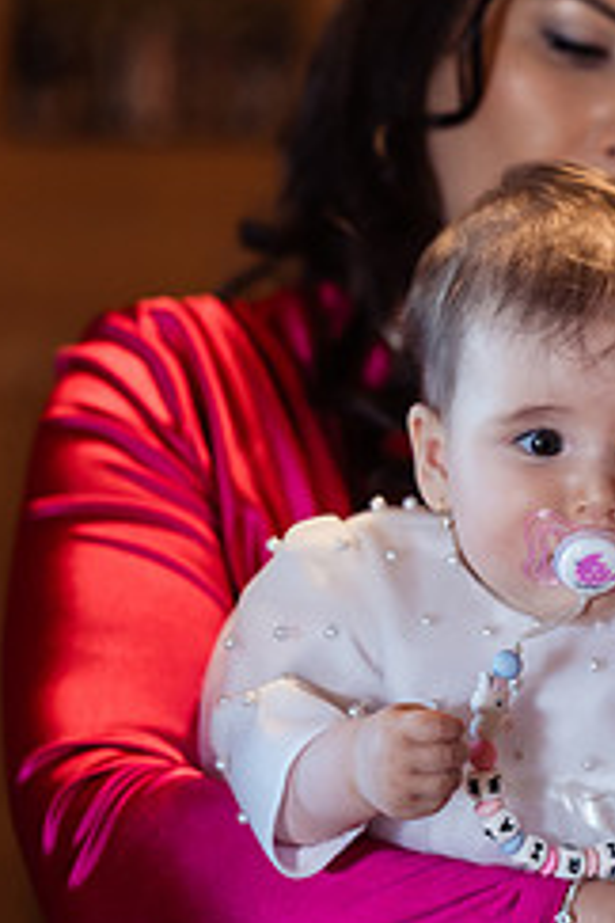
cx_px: 514
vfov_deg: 13.1
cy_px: 494
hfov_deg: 8.7
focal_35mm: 157
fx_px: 4023
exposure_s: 1/160
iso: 2000
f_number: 2.2
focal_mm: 85
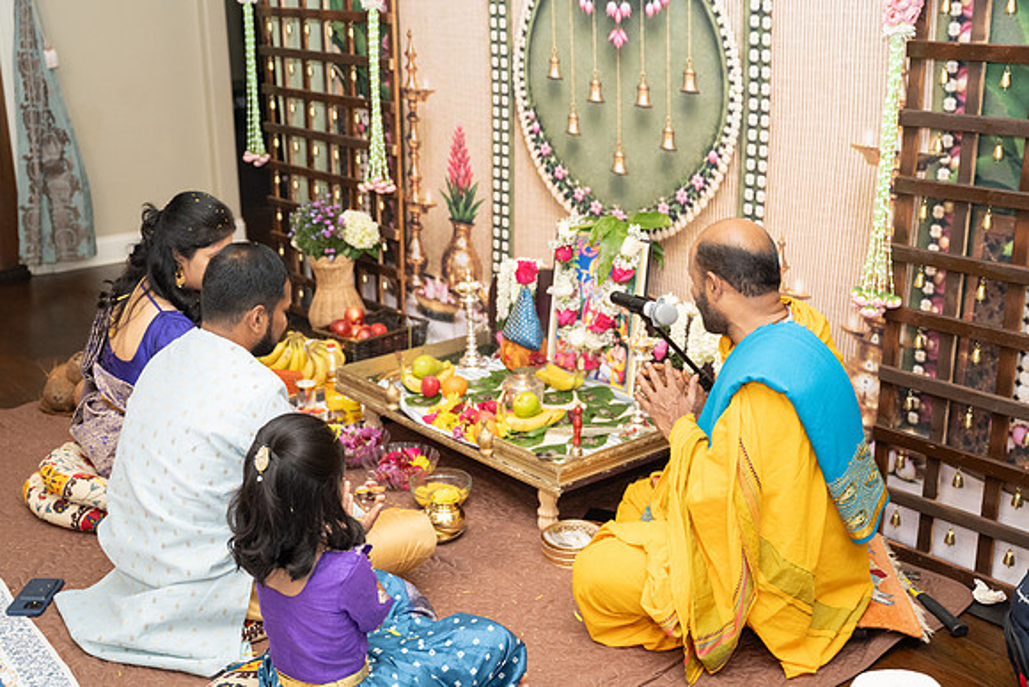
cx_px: 514
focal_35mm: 42
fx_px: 1188
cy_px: 344
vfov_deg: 32.2
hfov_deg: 46.8
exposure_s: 1/160
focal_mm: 40
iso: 1000
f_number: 3.2
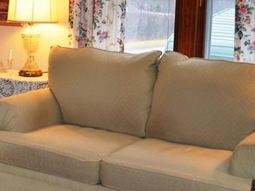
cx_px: -27
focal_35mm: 81
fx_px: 597
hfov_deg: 22.7
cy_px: 61
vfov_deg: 18.2
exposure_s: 1/60
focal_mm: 22
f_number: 3.8
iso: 800
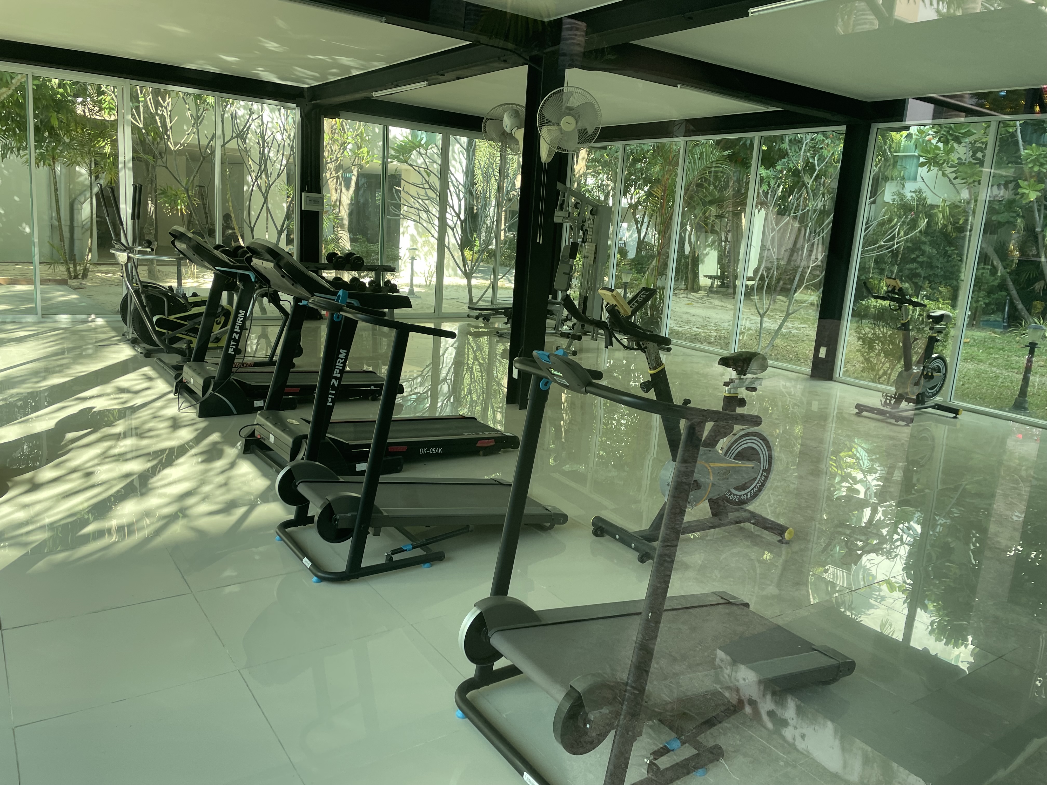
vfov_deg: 53.1
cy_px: 392
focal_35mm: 26
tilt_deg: -11.9
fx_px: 786
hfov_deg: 67.3
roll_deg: -4.2
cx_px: 524
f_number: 1.6
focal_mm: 4.2
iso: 40
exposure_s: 1/121
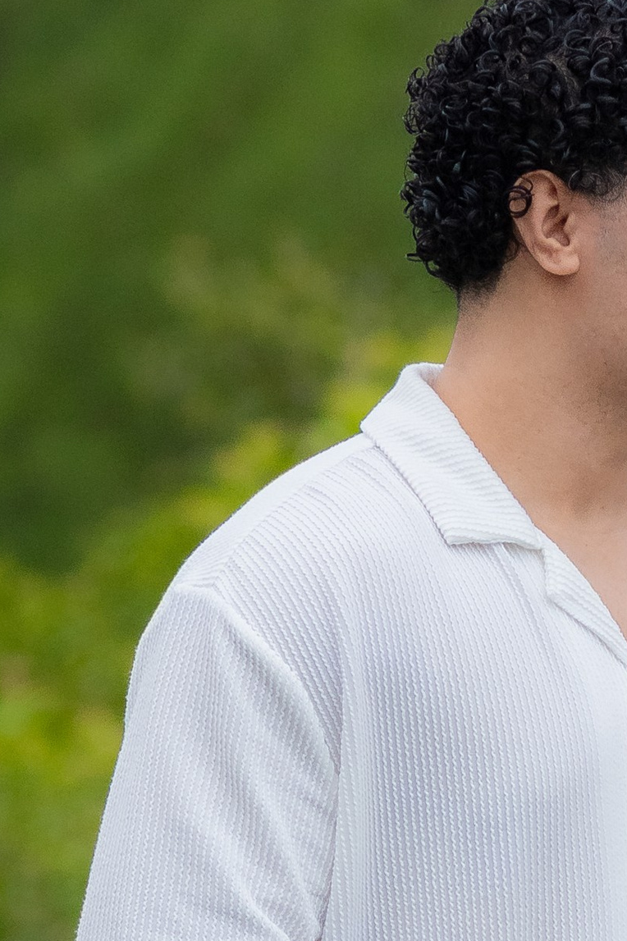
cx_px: 1009
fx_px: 11161
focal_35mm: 427
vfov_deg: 4.8
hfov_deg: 3.2
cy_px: 841
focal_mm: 85
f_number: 2.8
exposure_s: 1/640
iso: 800
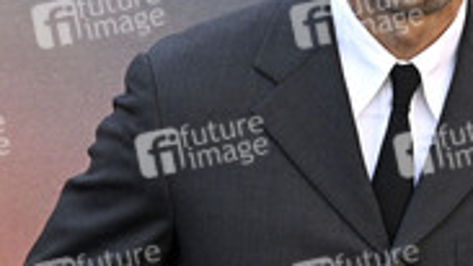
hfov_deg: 11.1
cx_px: 392
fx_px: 2434
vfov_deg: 6.3
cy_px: 83
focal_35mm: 194
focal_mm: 75
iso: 800
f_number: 7.1
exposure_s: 1/320
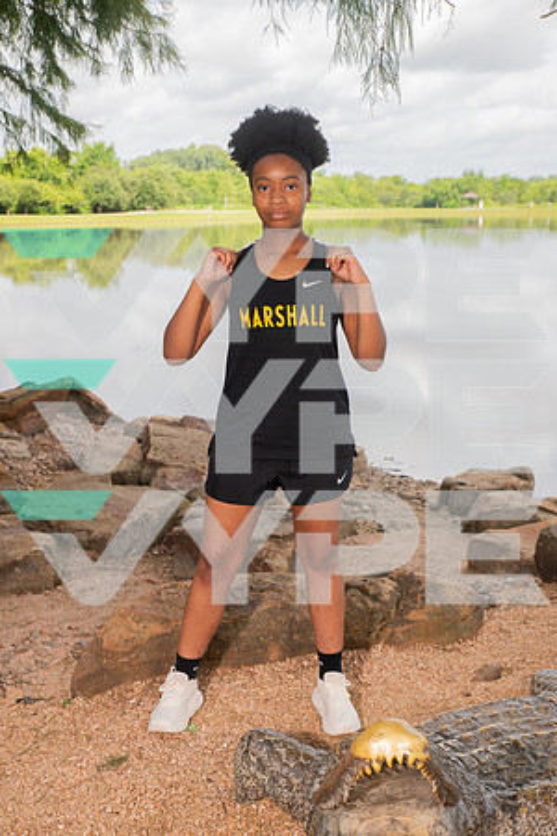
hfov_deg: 28.1
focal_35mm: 48
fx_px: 1114
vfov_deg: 41.1
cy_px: 418
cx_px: 278
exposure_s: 1/320
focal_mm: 48
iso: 320
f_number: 7.1
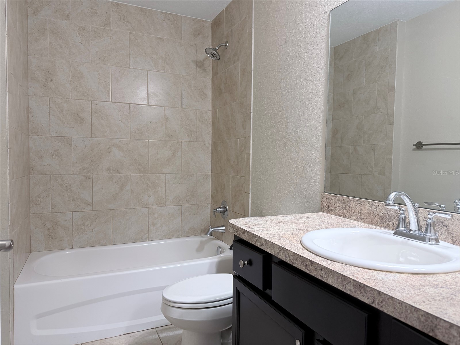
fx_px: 319
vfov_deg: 56.8
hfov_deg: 71.6
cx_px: 230
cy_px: 172
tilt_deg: -2.8
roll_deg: -0.9
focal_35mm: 24
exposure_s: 1/60
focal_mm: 6.76
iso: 200
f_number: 1.78
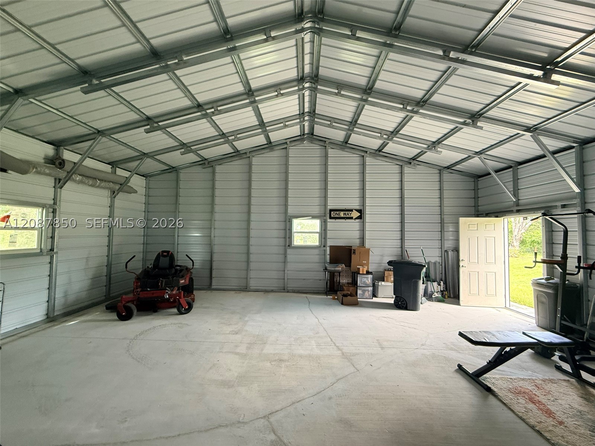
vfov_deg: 85.7
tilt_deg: +3.1
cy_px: 223
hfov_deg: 102.1
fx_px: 241
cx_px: 298
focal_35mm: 14
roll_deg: -1.1
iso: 400
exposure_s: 1/60
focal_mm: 2.22
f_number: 2.2
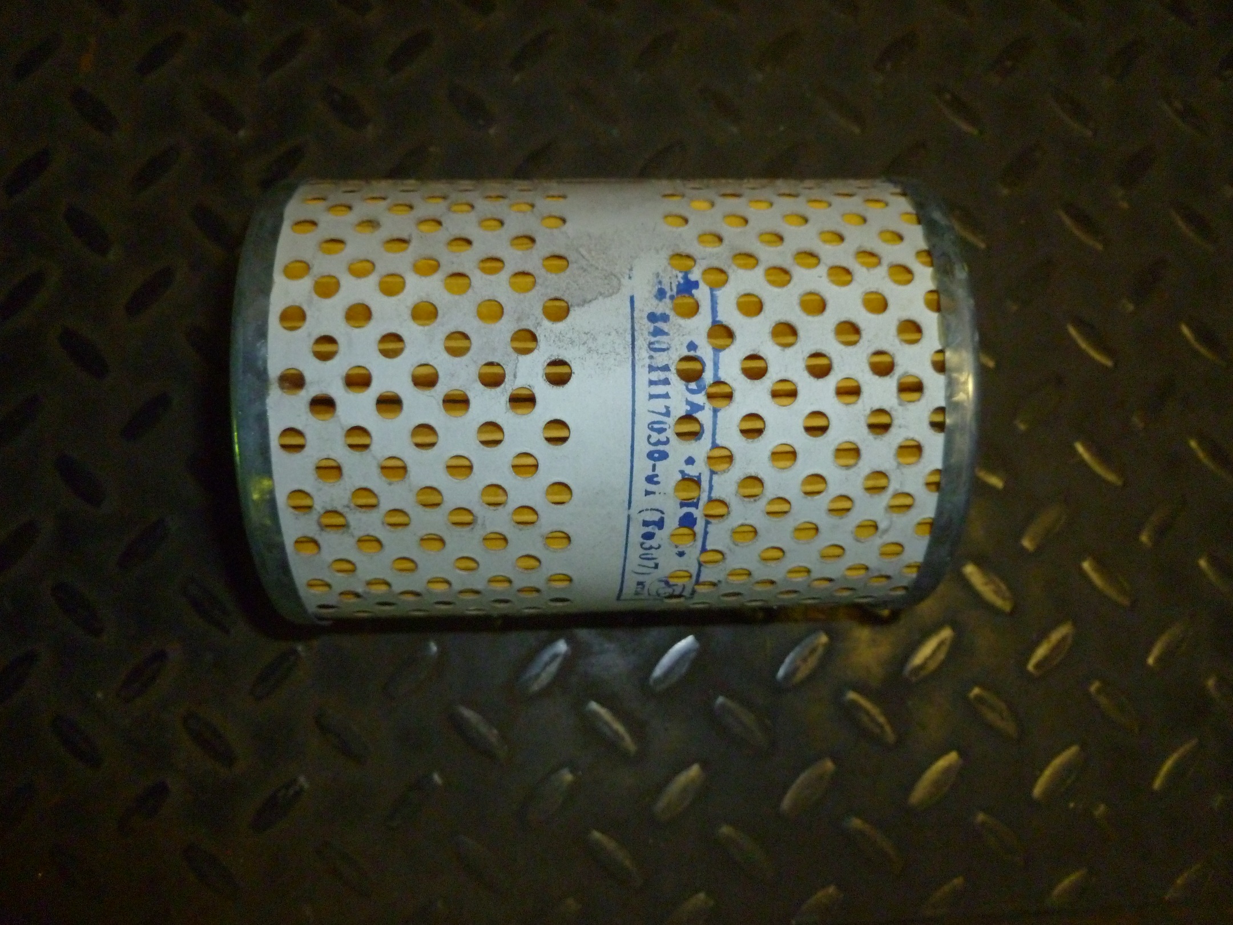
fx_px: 997
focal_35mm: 28
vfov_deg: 49.7
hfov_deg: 63.4
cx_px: 616
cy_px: 462
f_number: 3.3
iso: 400
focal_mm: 5
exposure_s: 1/30
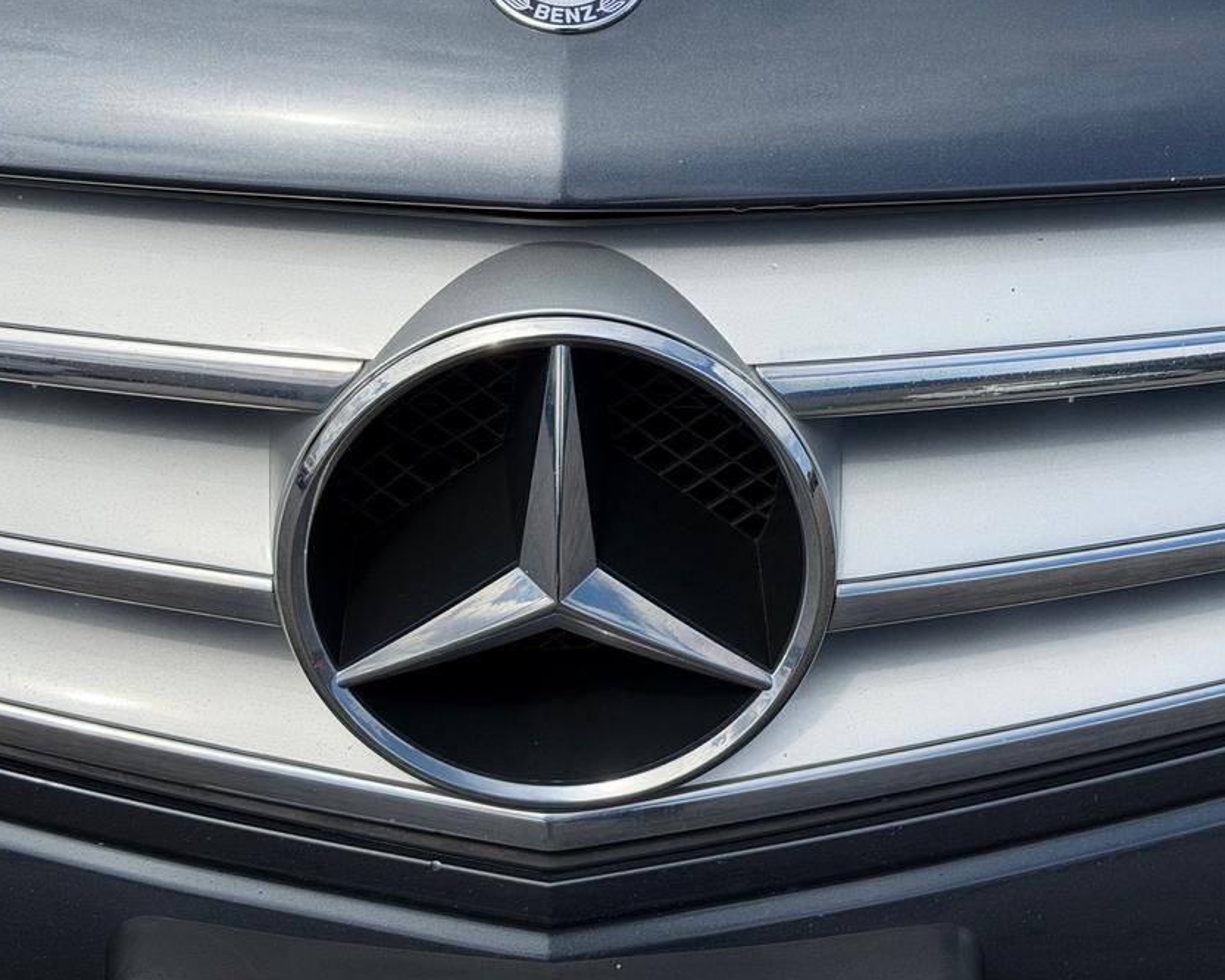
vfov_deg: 21.1
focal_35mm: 72
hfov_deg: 26.4
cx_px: 646
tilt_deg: -39.4
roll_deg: -3.1
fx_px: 2610
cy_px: 299
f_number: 1.78
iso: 80
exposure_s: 1/6536
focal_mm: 6.76
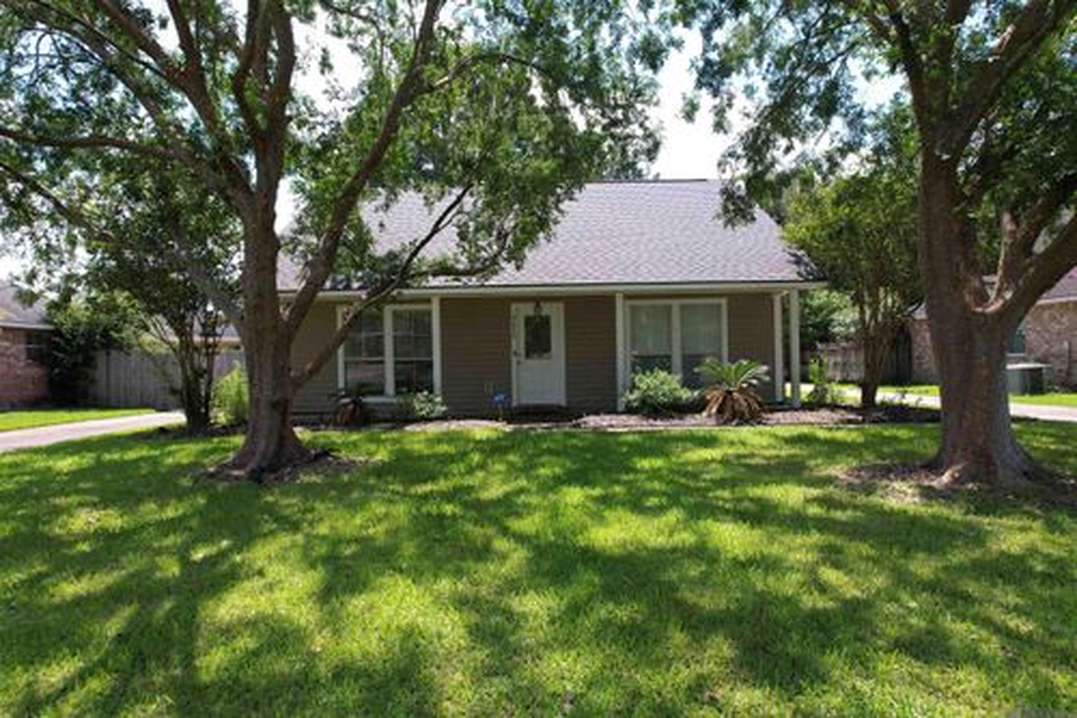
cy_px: 359
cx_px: 538
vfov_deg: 57.2
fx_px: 658
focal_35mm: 22
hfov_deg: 78.6
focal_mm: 8.38
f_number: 2.8
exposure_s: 1/725
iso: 100
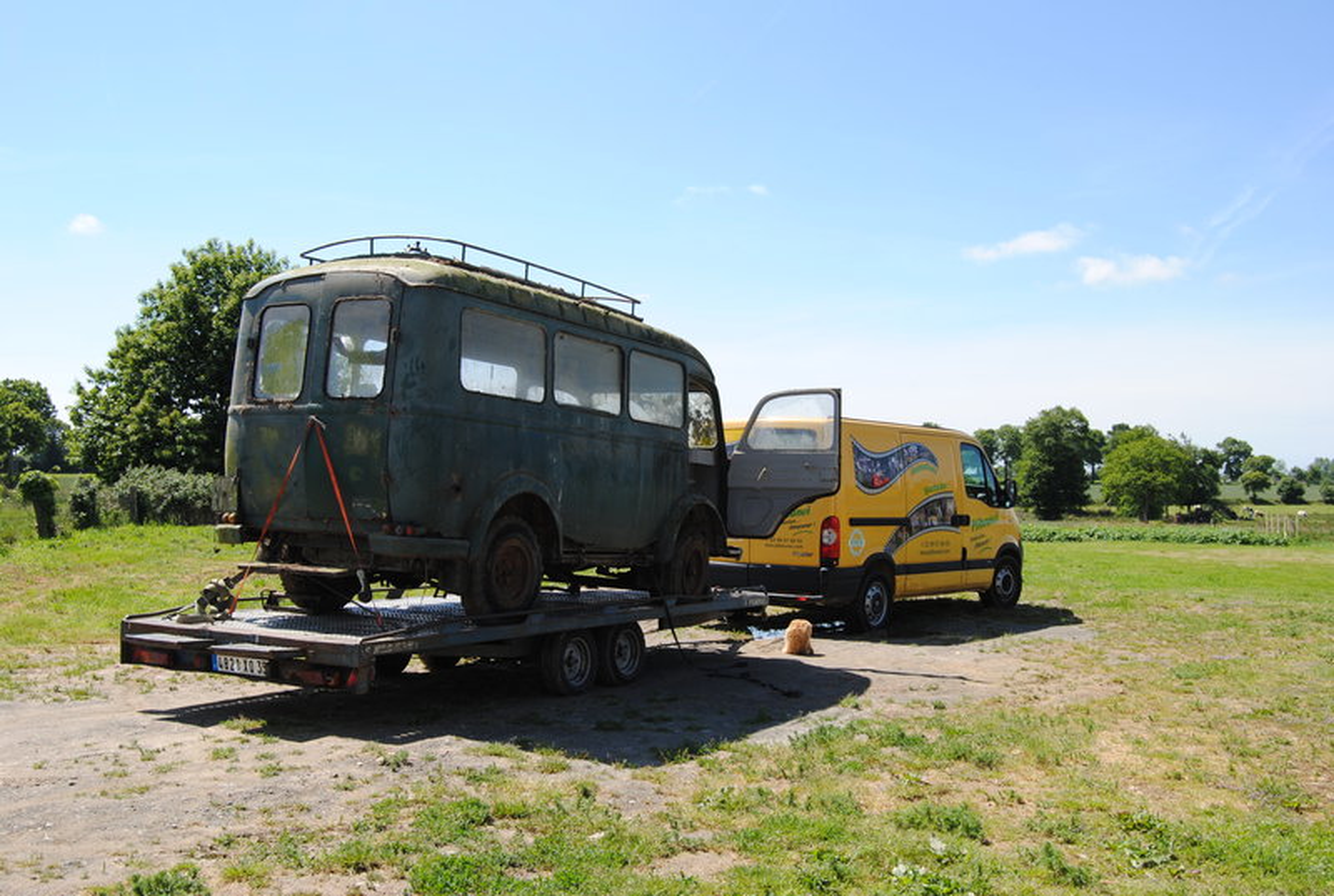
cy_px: 448
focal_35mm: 36
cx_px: 667
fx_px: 1337
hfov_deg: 53.0
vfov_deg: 37.0
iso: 100
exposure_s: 1/200
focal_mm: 24
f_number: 8
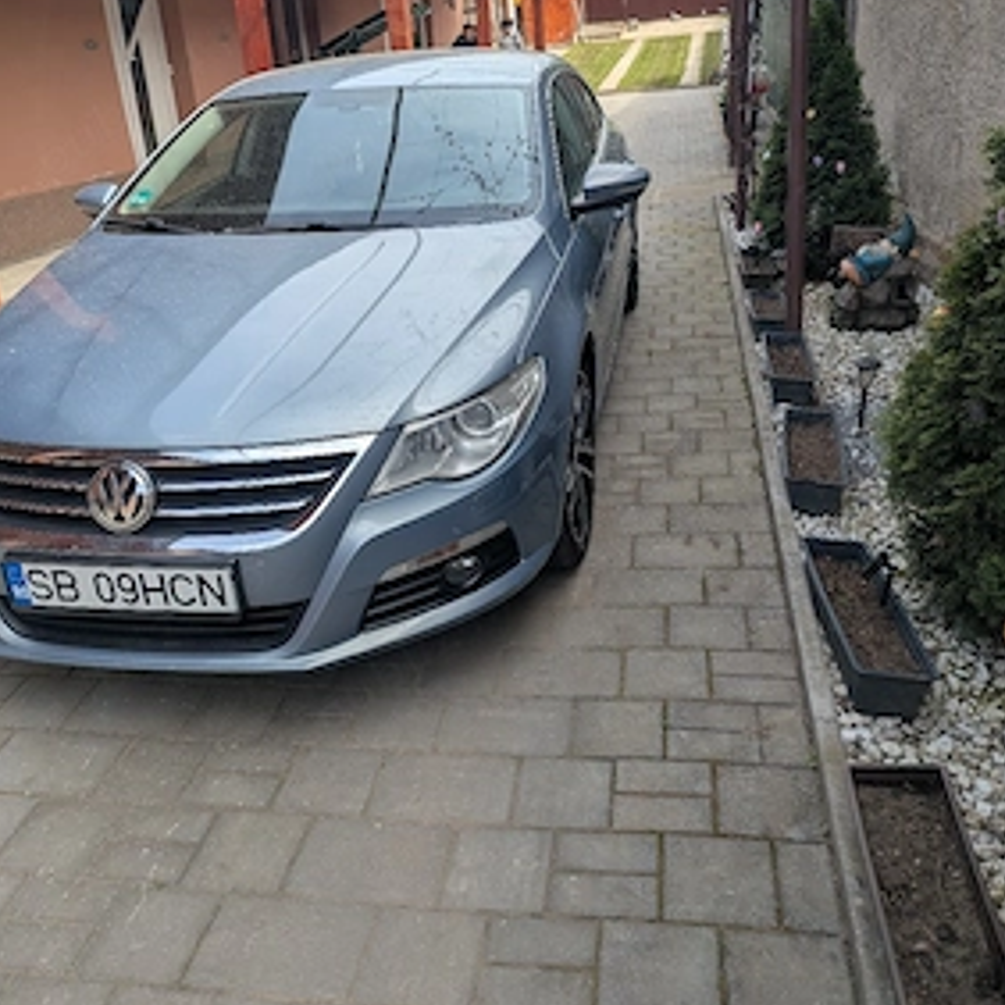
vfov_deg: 53.7
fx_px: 985
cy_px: 410
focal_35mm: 30
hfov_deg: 54.0
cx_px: 499
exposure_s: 1/1000
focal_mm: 6.81
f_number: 1.85
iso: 44
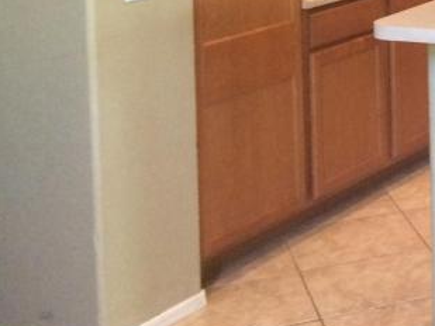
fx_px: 1207
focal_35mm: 96
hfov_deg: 17.6
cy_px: -104
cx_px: 718
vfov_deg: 14.7
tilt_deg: -4.6
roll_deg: +2.2
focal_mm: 4.15
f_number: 2.2
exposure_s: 1/30
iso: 320
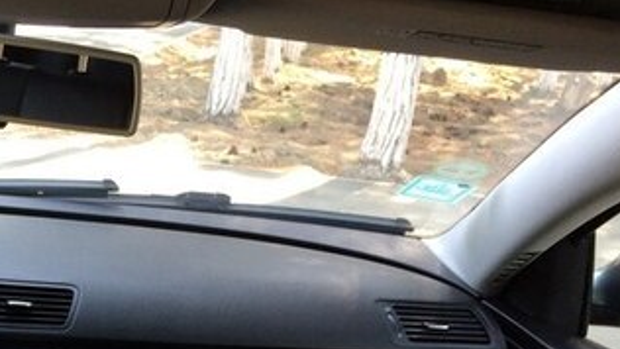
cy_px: 436
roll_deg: -3.6
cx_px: -14
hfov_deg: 29.6
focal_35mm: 66
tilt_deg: -23.4
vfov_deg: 17.3
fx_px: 1085
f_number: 2.2
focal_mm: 4.15
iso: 64
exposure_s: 1/100
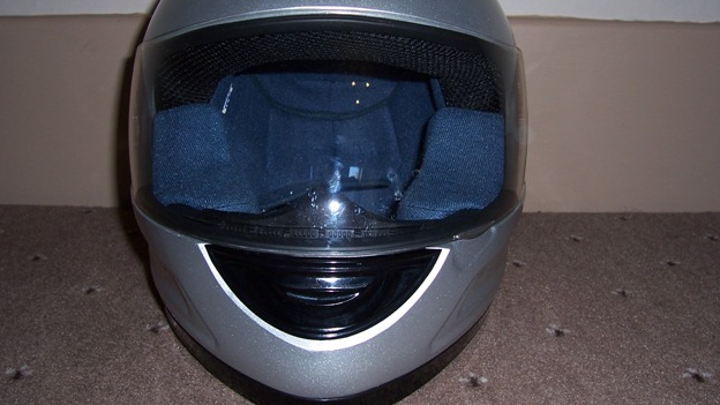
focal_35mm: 38
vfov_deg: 31.1
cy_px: 151
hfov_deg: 52.8
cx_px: 359
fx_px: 725
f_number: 2.7
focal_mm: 5.6
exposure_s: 1/60
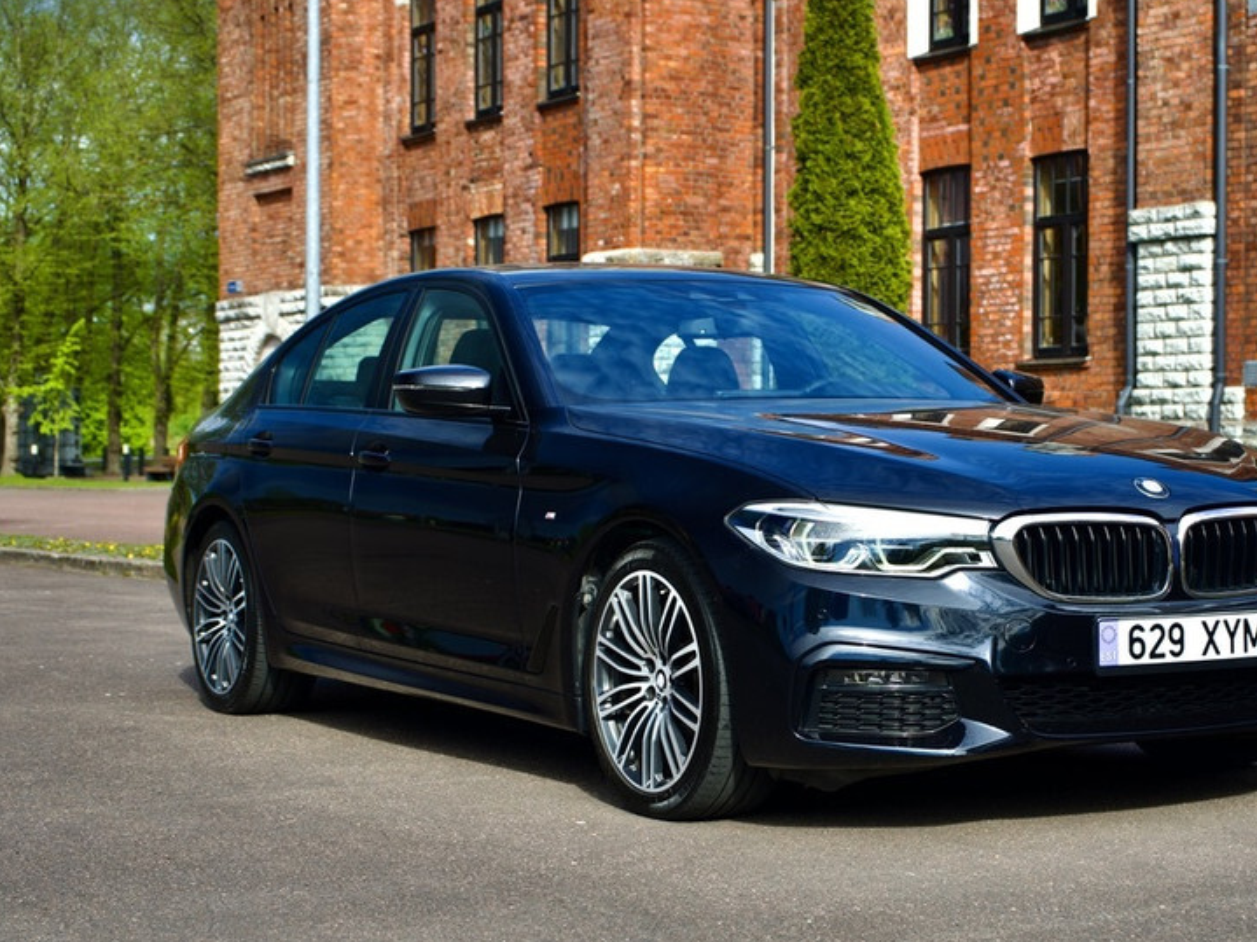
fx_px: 2251
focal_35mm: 62
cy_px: 511
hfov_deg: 31.0
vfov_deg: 23.6
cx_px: 795
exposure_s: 1/200
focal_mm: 49
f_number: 5.6
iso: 100
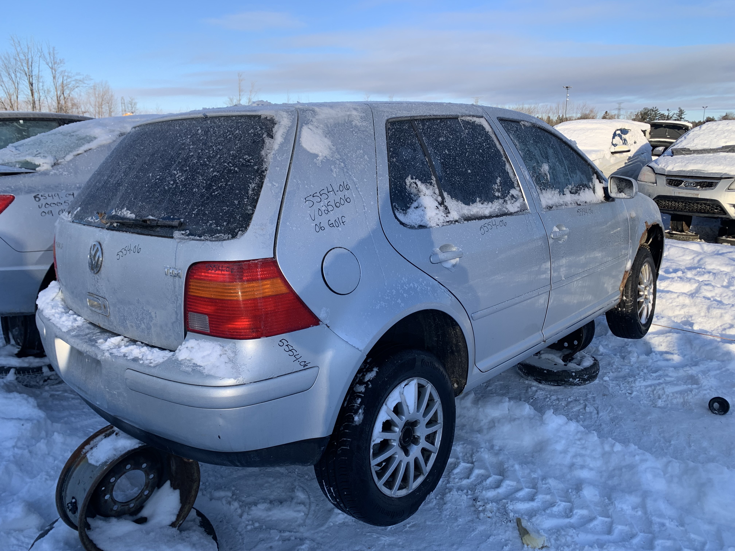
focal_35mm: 26
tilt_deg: -13.5
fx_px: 552
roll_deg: +0.7
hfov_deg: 67.3
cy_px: 276
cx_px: 368
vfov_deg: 53.1
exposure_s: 1/1054
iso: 25
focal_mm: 4.25
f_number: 1.8
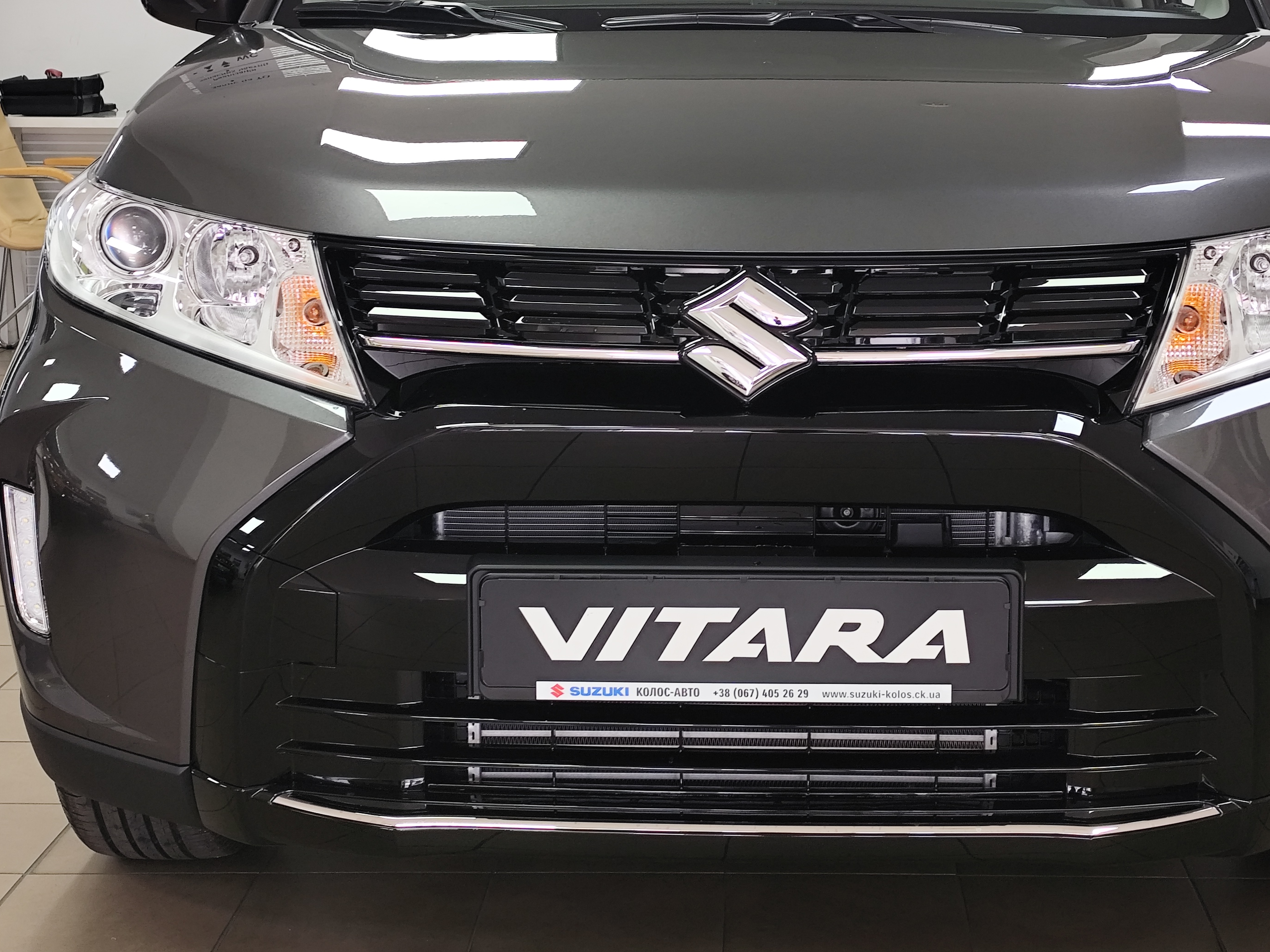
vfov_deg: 21.6
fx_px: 2495
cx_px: 785
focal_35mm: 68
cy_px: 373
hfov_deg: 28.5
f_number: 1.65
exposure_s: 1/25
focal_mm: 6.19
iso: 100
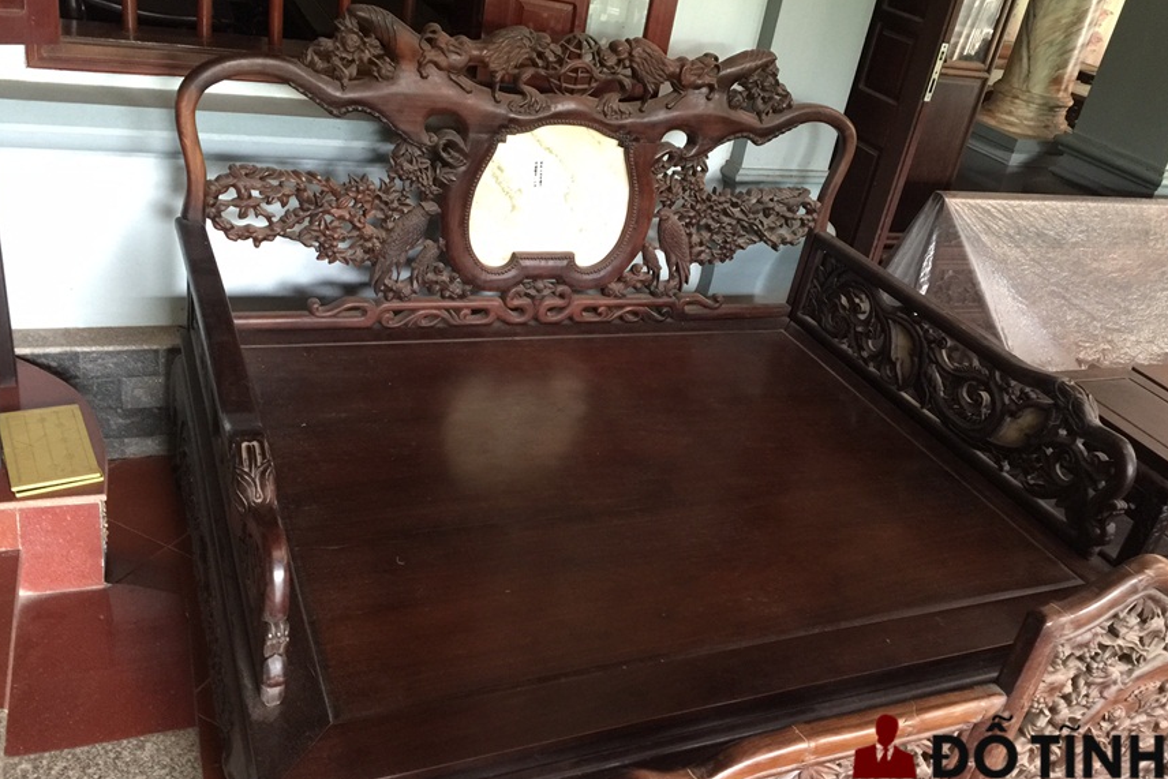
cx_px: 588
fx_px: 1006
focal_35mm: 31
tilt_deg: -27.6
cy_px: 377
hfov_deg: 60.3
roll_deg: -13.0
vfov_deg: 42.3
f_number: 2.2
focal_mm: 4.15
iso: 100
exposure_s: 1/10
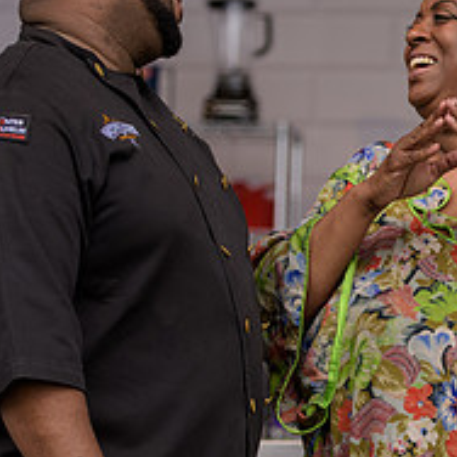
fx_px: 3719
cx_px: 503
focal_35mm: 249
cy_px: 188
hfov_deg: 7.0
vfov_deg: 7.0
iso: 250
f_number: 3.2
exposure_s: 1/800
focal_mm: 95
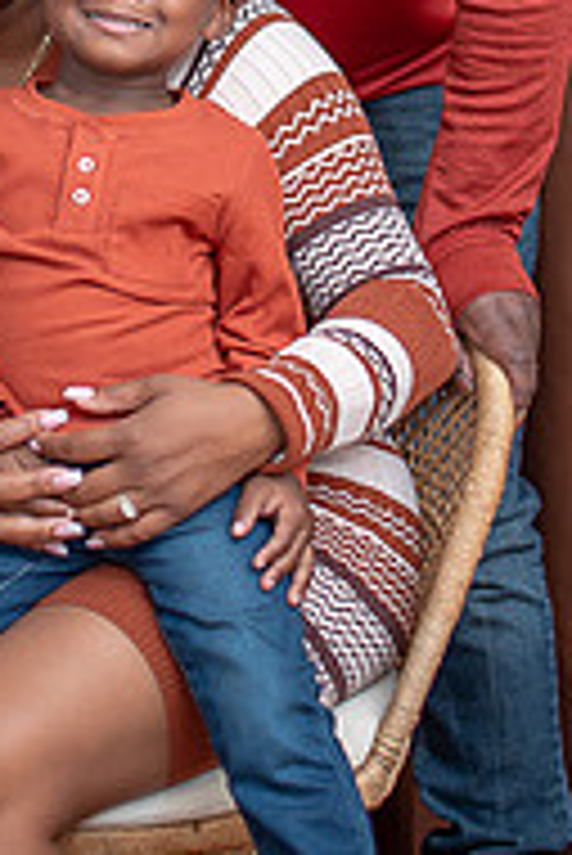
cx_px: 180
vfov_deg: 16.5
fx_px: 2926
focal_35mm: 123
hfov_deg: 11.2
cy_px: 122
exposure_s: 1/160
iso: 800
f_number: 2
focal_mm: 35
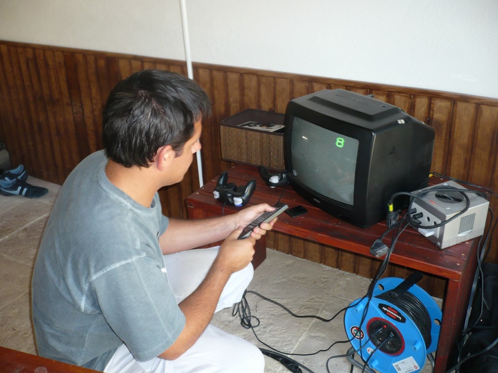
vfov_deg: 40.7
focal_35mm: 35
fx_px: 504
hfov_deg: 52.6
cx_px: 249
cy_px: 186
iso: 125
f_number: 2.8
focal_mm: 5.8
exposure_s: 1/30
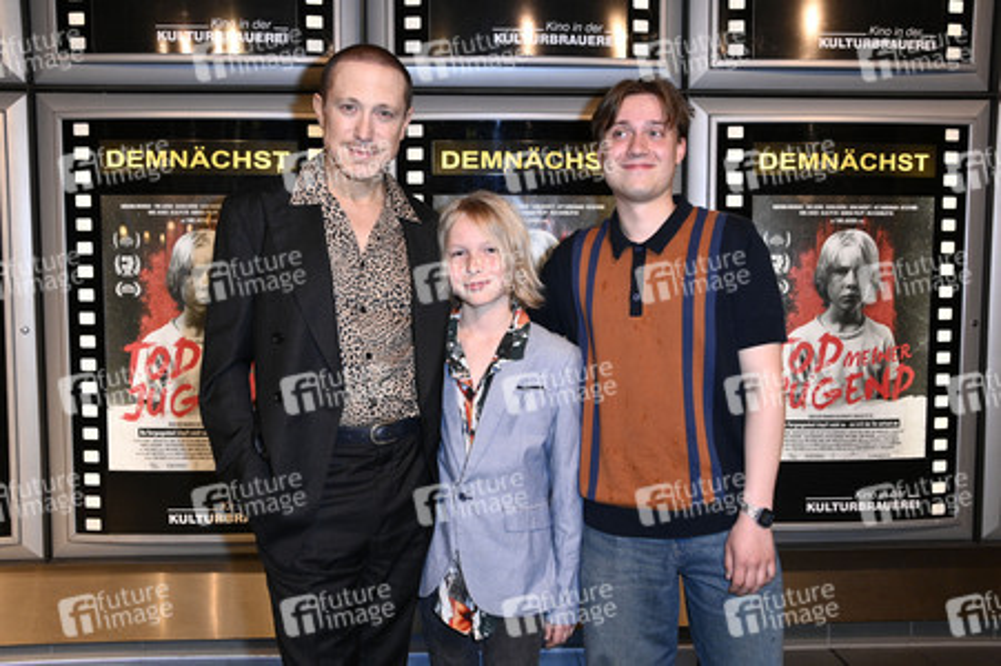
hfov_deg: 55.8
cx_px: 500
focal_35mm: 34
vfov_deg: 38.8
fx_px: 945
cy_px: 333
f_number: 5.6
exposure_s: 1/250
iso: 4000
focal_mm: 34
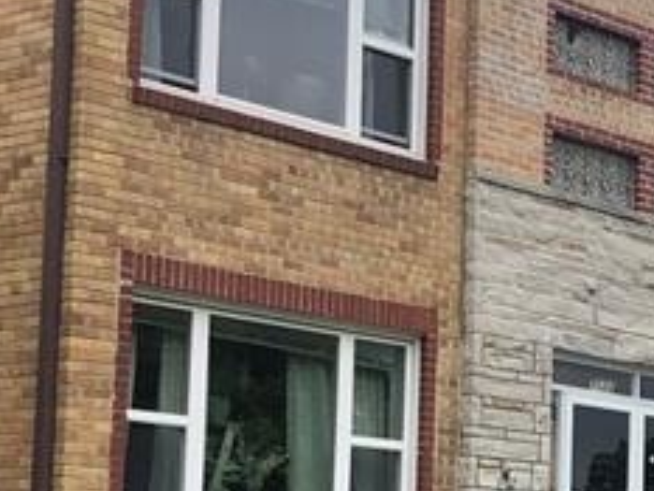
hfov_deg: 15.4
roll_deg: +0.4
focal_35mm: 123
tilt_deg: +6.0
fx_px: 2325
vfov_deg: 12.0
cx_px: 806
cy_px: 415
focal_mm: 3.99
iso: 20
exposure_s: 1/1297
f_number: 1.8
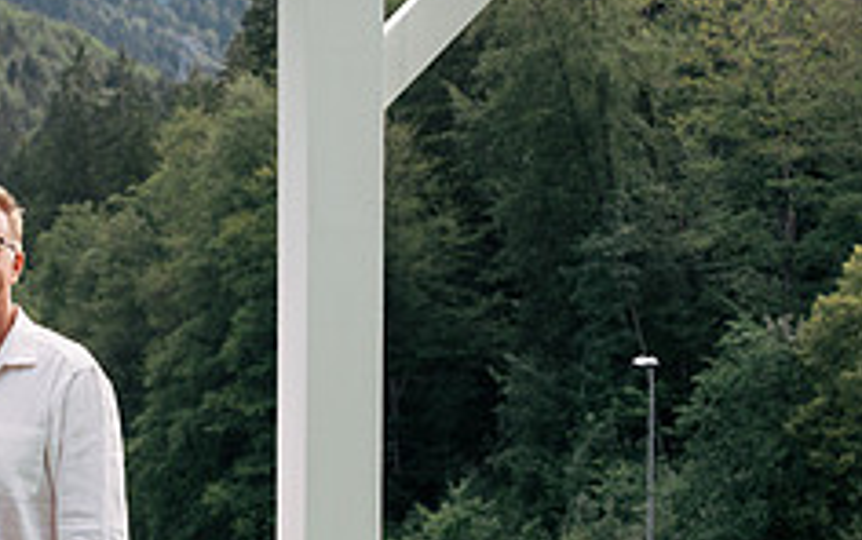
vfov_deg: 7.5
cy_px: 500
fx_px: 4115
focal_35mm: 175
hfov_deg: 11.7
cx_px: -190
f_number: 8
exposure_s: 1/250
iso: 500
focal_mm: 70
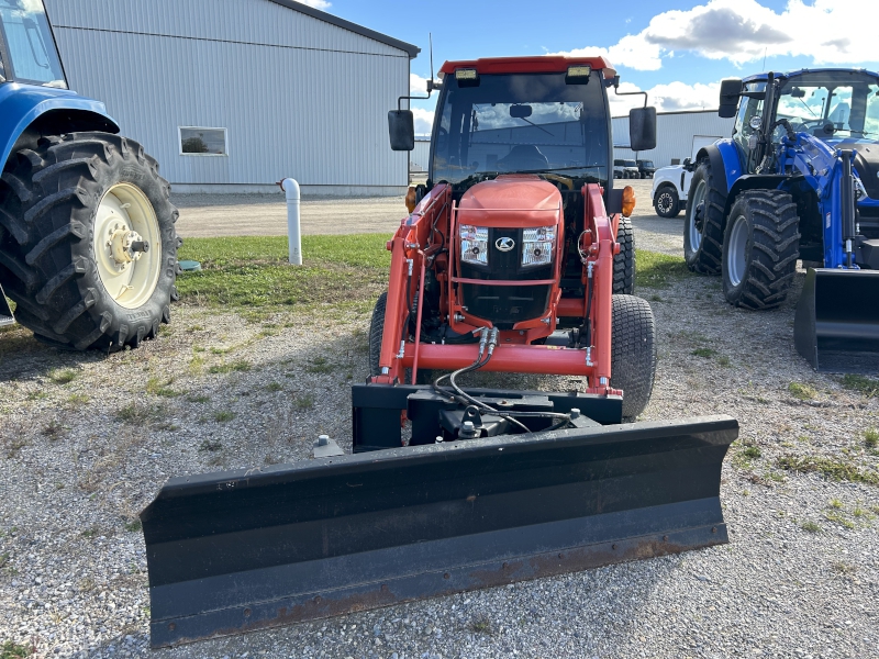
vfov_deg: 53.1
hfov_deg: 67.3
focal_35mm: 26
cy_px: 330
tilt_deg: -11.6
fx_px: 660
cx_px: 440
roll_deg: -1.7
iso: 50
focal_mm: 5.7
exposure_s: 1/797
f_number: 1.5
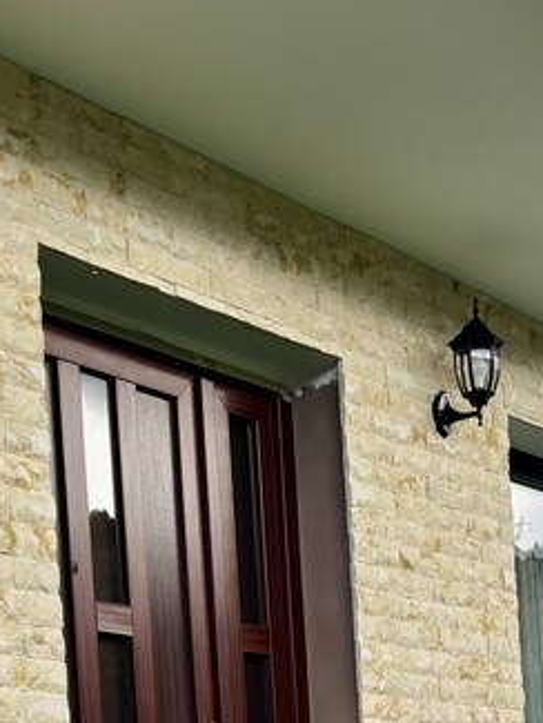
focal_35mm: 82
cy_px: 901
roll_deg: +3.6
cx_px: 229
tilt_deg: +0.0
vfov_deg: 21.8
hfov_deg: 18.0
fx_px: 1714
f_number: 1.6
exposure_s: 1/306
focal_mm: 5.96
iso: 50
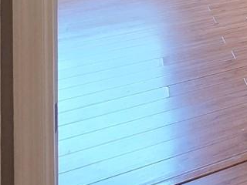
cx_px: 503
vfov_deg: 17.7
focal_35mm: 65
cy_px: -157
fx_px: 464
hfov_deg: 18.4
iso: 250
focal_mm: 2.2
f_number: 2.2
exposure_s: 1/60.2
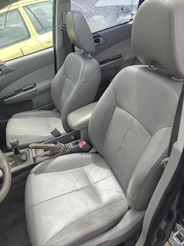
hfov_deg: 58.9
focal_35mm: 23
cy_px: 123
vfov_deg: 73.9
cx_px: 92
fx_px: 163
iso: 50
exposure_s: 1/461
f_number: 1.6
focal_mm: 6.06
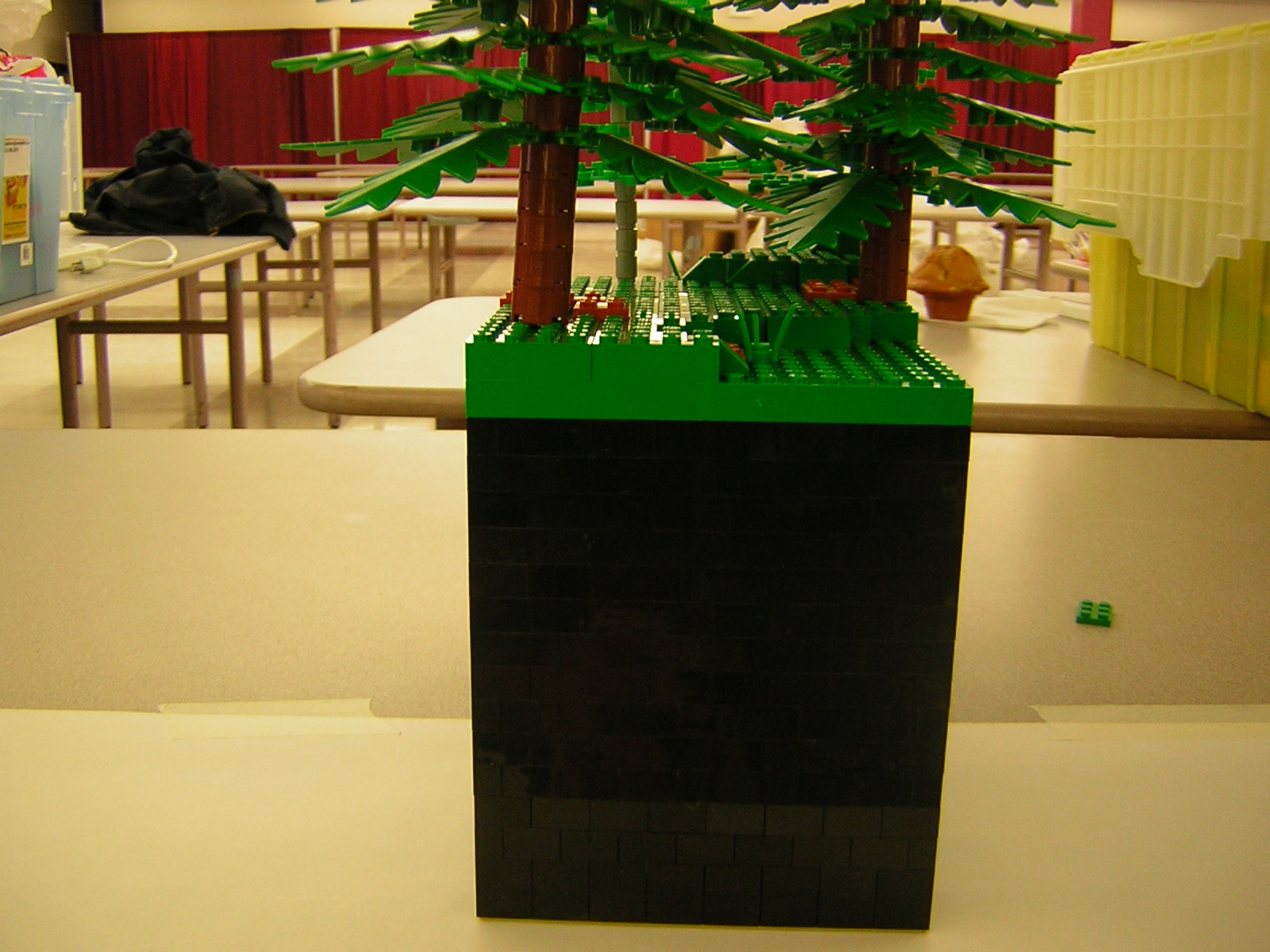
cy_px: 476
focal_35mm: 36
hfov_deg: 51.4
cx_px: 635
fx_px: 1321
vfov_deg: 39.7
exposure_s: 1/5.7
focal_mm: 4.7
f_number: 2.6
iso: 54
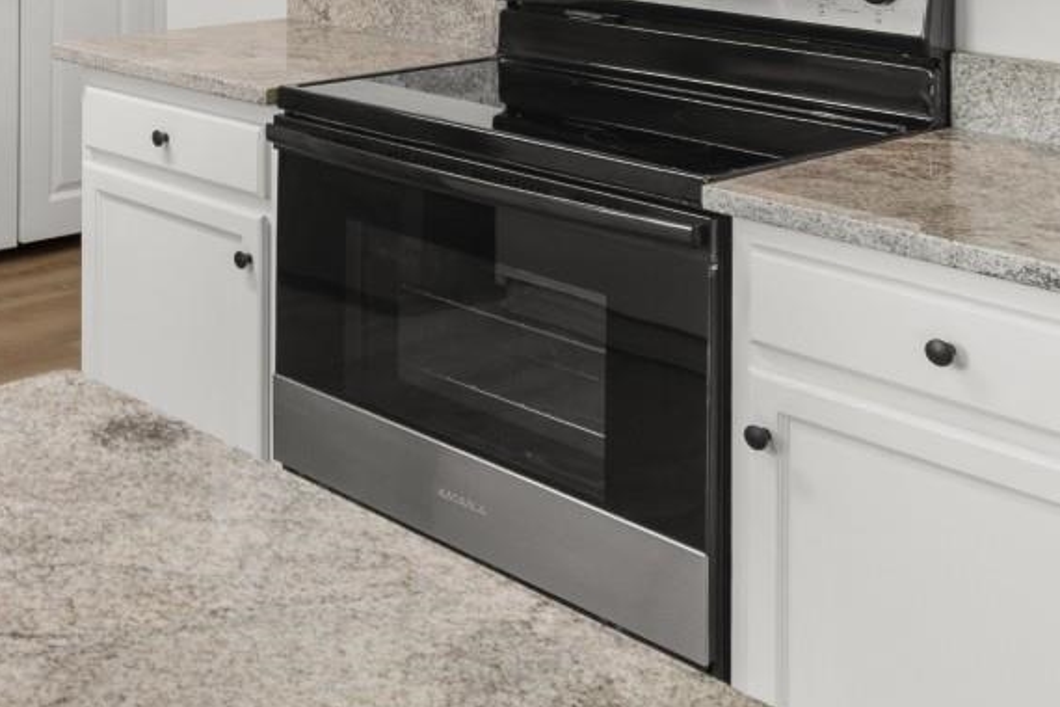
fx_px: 1590
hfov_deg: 33.1
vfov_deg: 22.1
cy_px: -247
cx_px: -52
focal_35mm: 54
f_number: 4.8
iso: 100
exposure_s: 1/15
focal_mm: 13
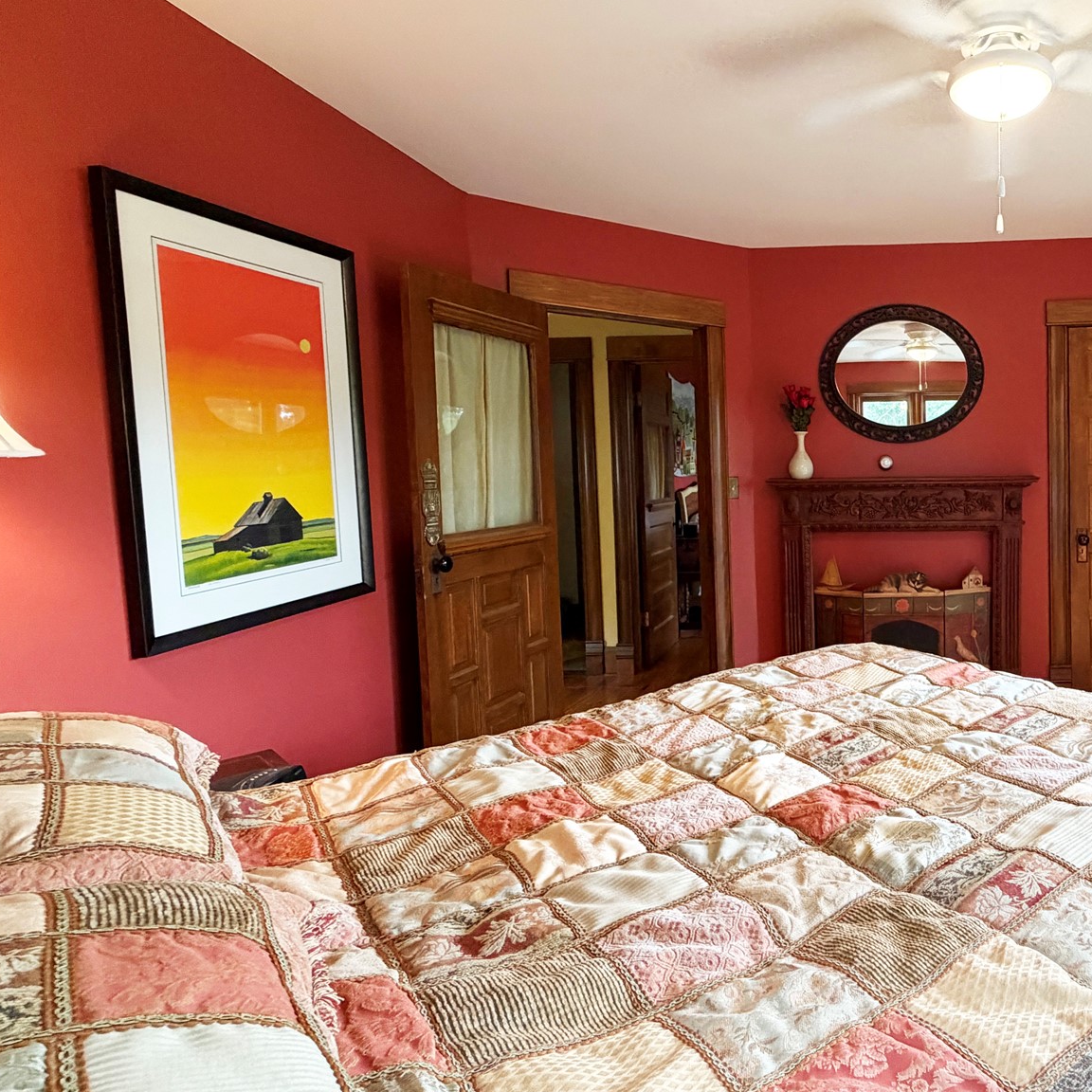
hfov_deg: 63.7
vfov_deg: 69.5
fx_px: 785
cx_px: 871
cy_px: 500
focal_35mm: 22
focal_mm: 2.22
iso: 320
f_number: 2.2
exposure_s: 1/60
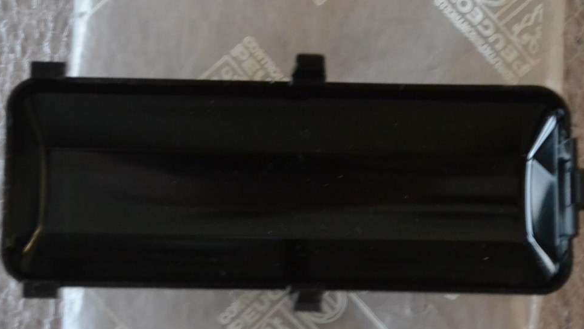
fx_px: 1425
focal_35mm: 92
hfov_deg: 23.2
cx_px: 264
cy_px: 185
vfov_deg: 13.2
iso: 3200
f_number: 5.3
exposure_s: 1/8
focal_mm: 42
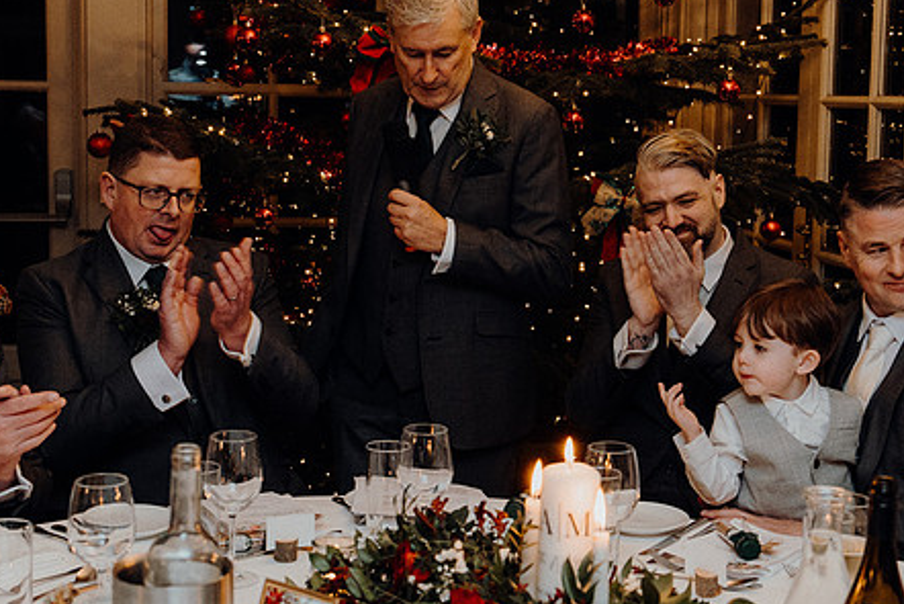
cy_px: 255
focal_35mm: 59
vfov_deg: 23.0
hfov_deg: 33.9
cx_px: 466
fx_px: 1482
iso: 2500
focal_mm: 30
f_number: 3.5
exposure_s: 1/160
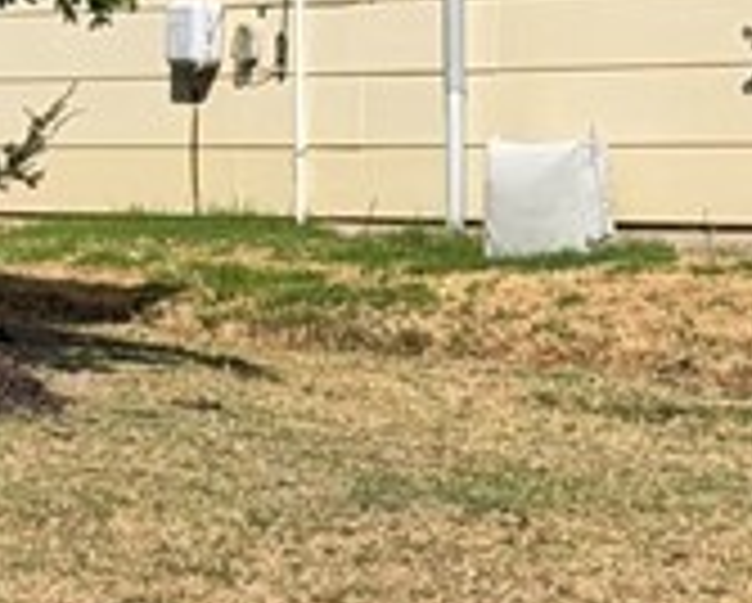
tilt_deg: +0.9
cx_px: -1301
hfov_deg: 6.3
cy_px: 22
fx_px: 6395
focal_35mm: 287
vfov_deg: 5.4
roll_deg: +0.3
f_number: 1.78
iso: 64
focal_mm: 6.76
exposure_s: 1/4878
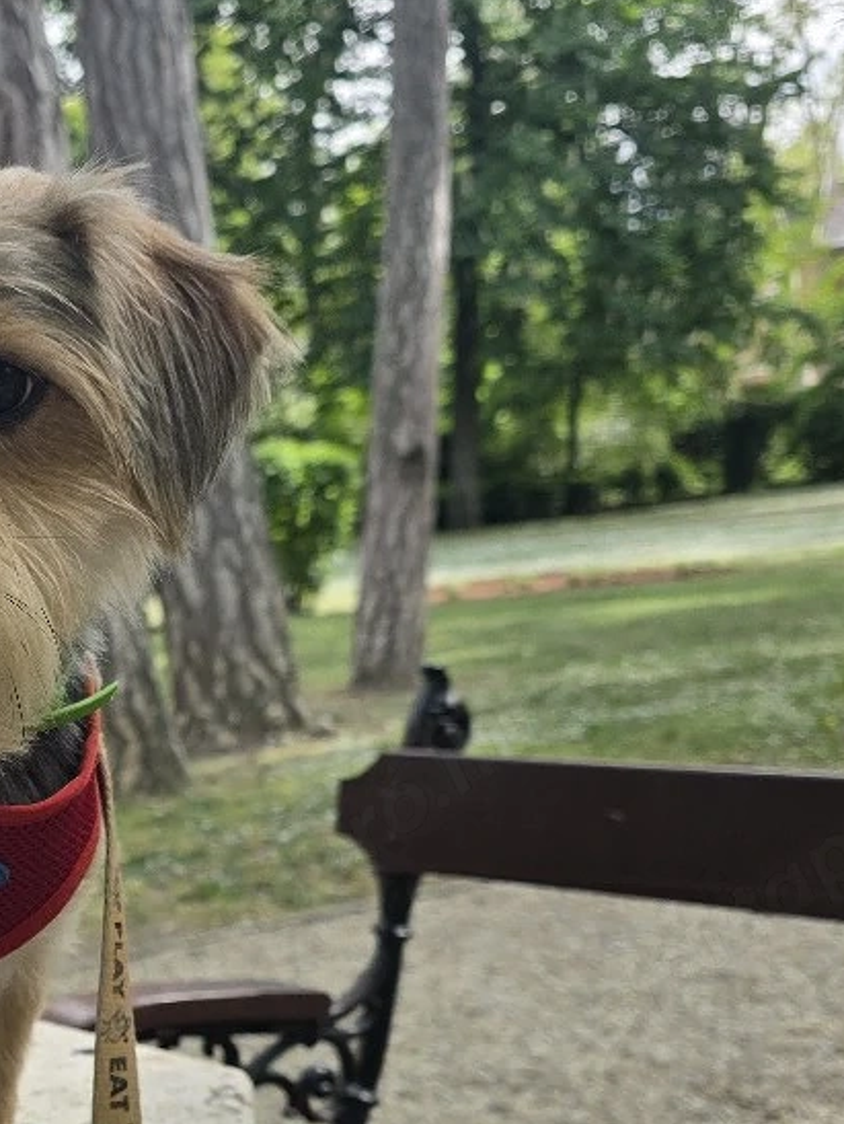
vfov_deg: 33.0
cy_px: 950
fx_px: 1818
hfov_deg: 24.7
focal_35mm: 56
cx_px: -29
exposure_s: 1/2500
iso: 80
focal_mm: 6.3
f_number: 1.7
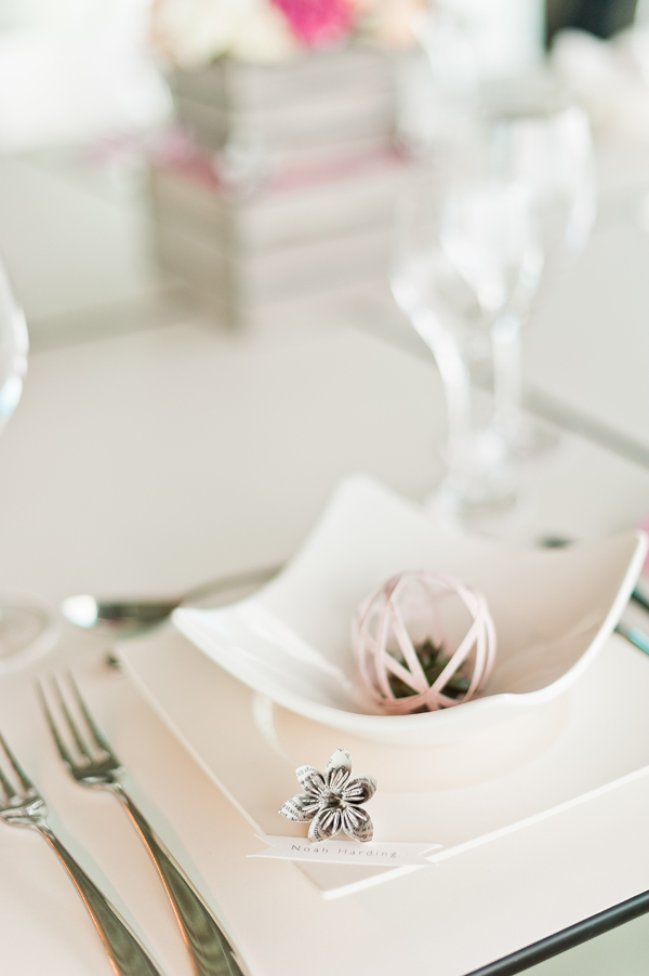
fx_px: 1354
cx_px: 324
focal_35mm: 50
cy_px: 488
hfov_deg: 27.0
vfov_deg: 39.6
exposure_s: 1/200
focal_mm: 50
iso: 200
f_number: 2
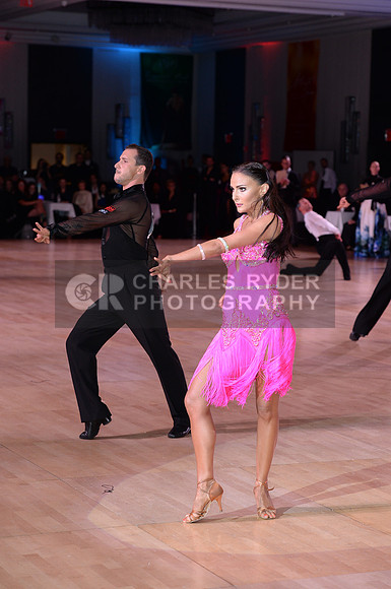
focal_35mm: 98
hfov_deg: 13.9
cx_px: 196
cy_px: 294
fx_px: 1601
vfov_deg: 20.8
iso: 1600
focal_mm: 98
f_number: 5
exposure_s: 1/250
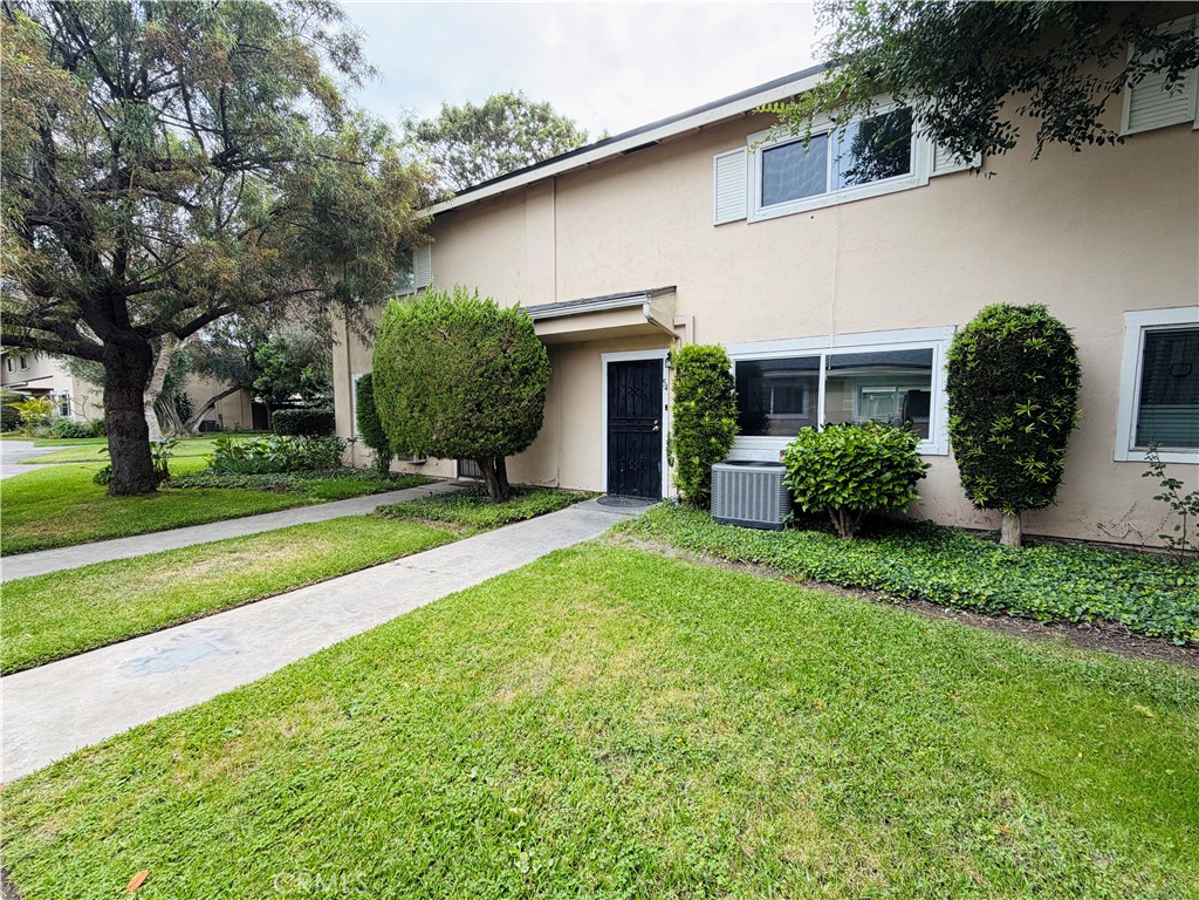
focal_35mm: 14
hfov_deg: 102.1
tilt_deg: -4.0
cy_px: 450
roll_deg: +0.2
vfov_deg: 85.7
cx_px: 600
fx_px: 485
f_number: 2.2
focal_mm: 2.22
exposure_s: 1/304
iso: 50
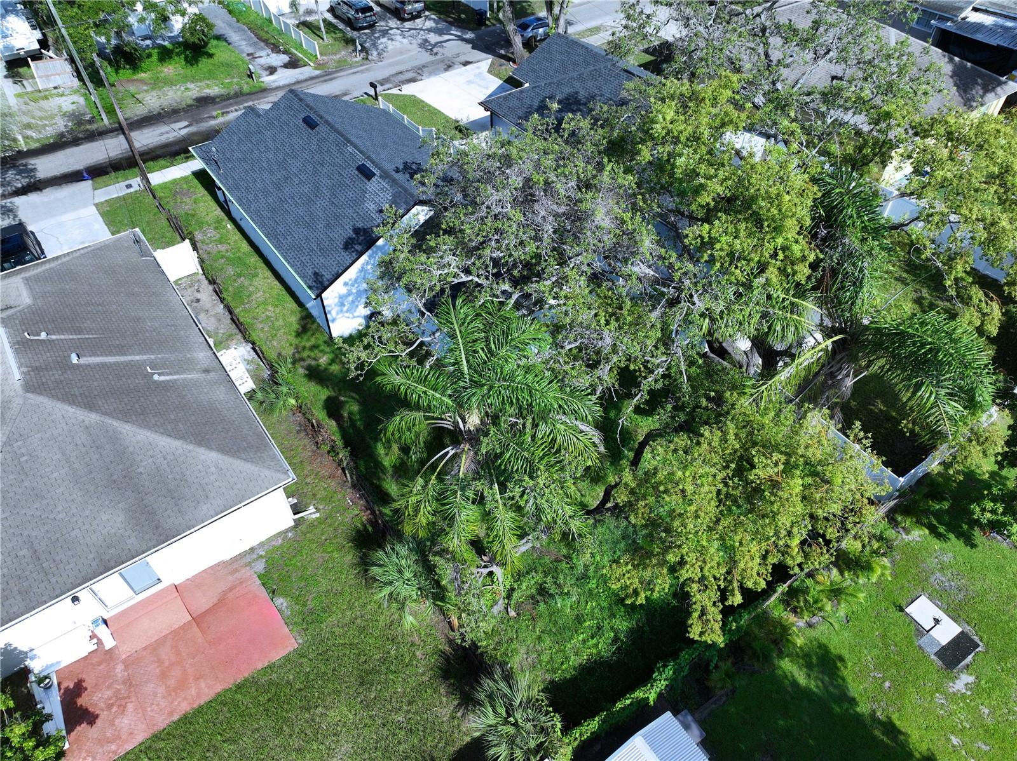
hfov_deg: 71.6
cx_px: 508
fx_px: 705
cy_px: 380
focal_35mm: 24
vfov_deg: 56.8
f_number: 3.5
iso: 100
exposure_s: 1/320
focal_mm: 12.29
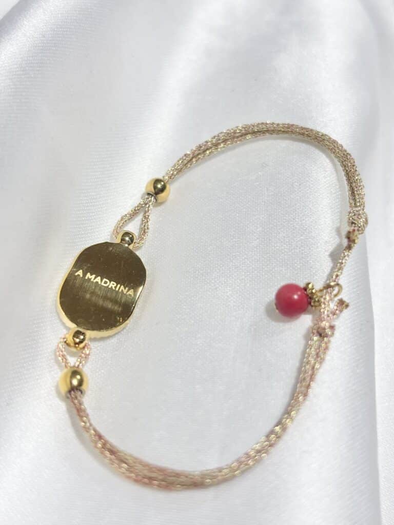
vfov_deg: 36.8
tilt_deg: -48.8
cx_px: 197
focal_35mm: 52
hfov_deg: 28.0
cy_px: 262
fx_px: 789
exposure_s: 1/345
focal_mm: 5.96
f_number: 1.6
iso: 32
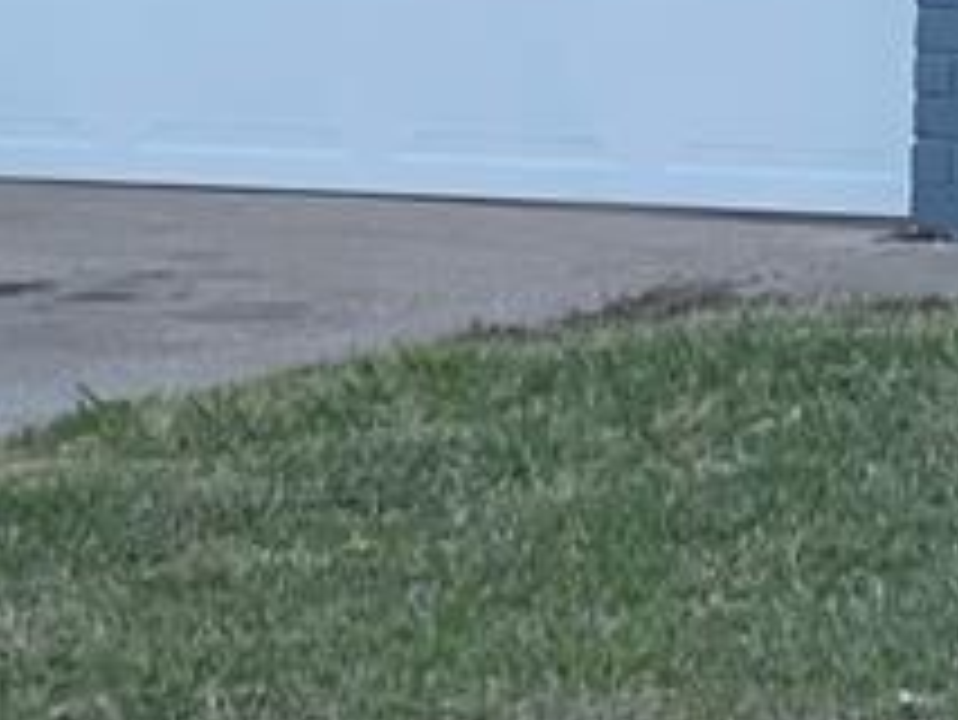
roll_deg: -1.0
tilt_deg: +4.7
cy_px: -932
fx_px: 8501
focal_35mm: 307
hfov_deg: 6.4
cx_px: 918
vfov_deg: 4.7
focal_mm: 7.5
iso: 25
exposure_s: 1/121
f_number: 2.2
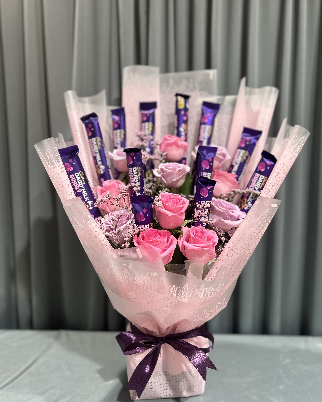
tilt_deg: -4.0
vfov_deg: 62.1
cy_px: 187
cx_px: 159
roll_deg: -0.1
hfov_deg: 51.5
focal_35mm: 28
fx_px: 333
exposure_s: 1/120
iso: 50
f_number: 1.5
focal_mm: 5.7
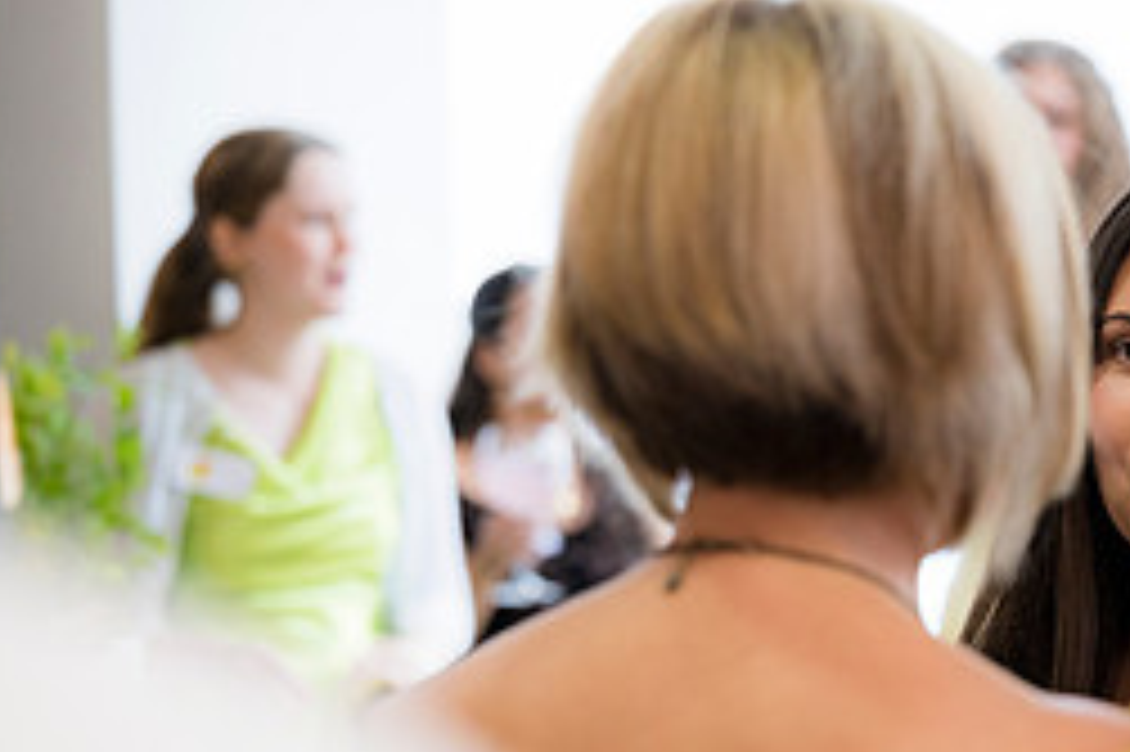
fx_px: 3984
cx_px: 1103
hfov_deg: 15.9
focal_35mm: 127
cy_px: 759
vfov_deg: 10.7
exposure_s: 1/160
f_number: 2.2
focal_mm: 55
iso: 360
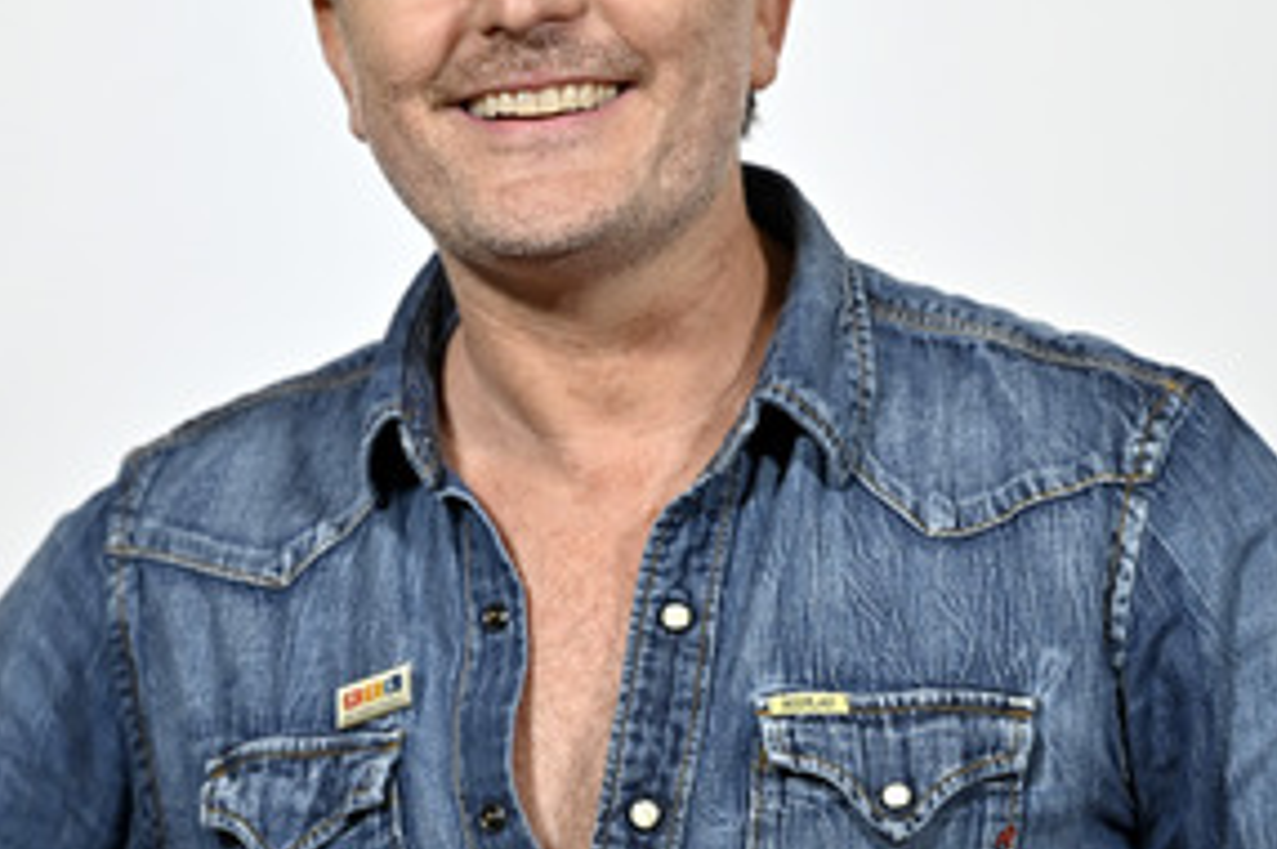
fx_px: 6980
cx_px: 538
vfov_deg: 6.9
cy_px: 197
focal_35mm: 197
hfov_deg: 10.5
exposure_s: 1/640
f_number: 2.8
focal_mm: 125
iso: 800
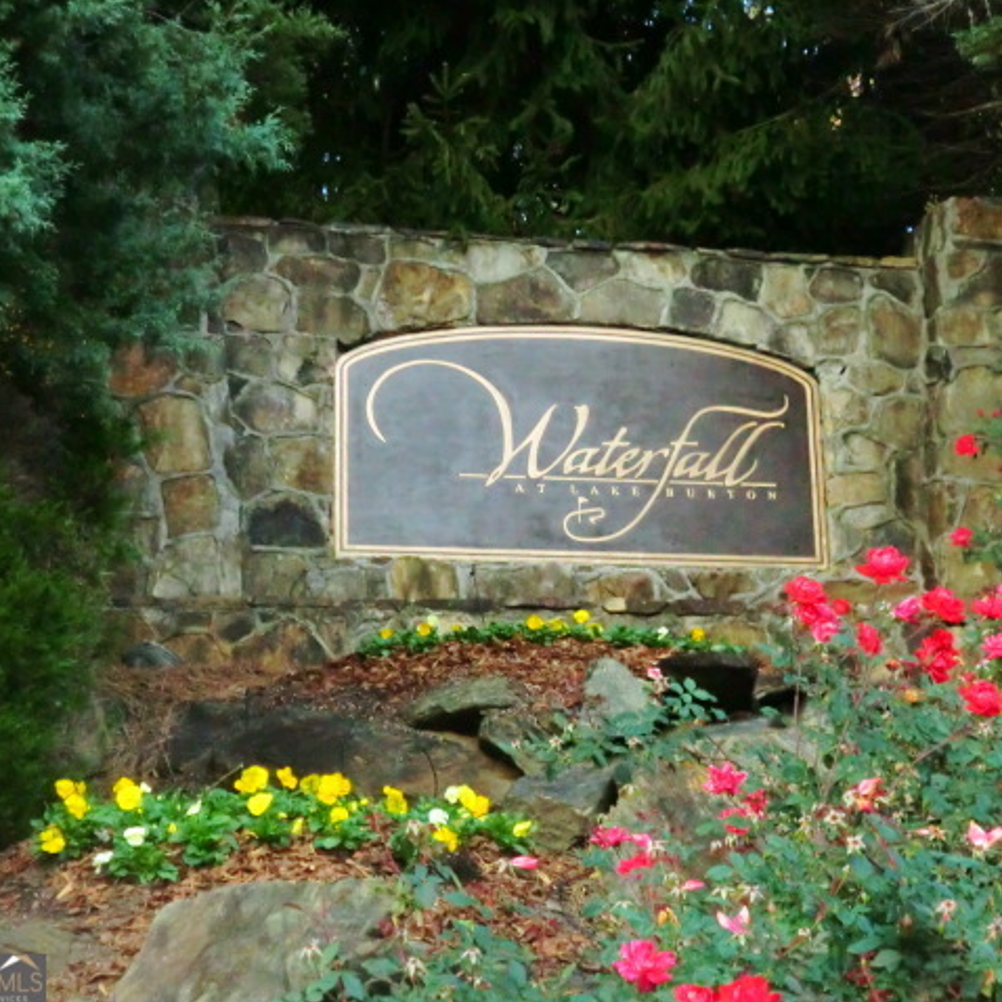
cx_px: 566
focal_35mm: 77
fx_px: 2522
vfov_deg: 22.5
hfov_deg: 22.5
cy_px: 501
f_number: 5.3
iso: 500
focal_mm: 11.7
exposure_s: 1/60
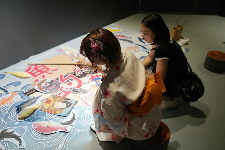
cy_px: 75
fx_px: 225
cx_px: 112
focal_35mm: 36
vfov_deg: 36.9
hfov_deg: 53.1
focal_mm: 36
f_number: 2.8
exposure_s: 1/160
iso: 4000
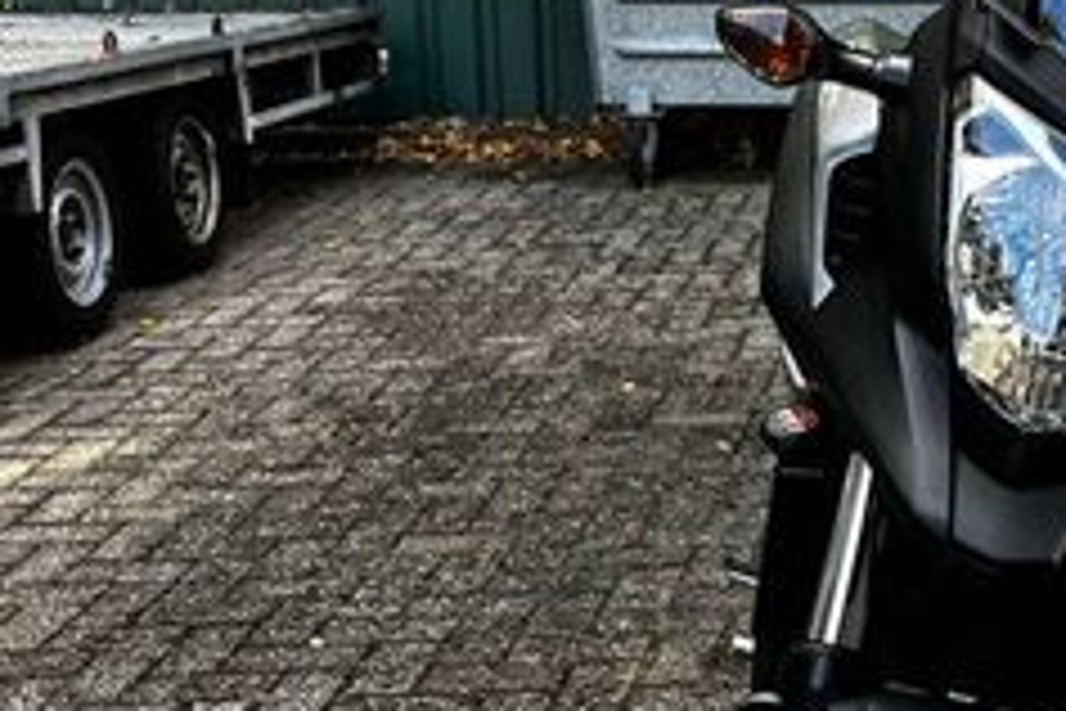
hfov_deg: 26.9
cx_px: 931
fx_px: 2161
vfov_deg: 18.6
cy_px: 518
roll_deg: +0.1
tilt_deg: -19.5
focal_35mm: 73
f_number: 1.6
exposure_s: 1/122
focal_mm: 5.1
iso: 50
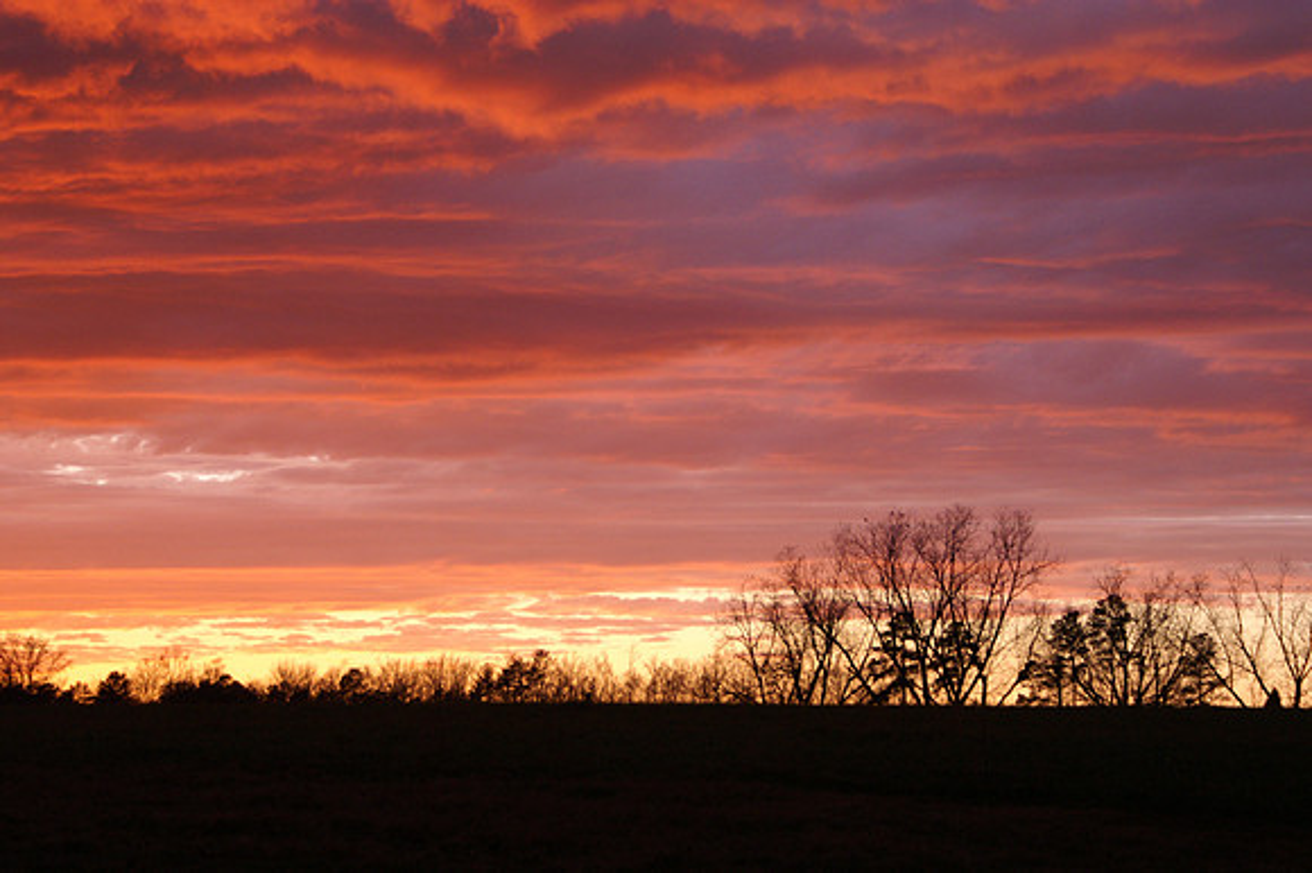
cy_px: 436
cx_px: 656
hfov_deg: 22.6
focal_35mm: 90
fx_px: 3278
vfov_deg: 15.2
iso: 500
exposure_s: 1/125
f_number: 5.6
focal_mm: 60
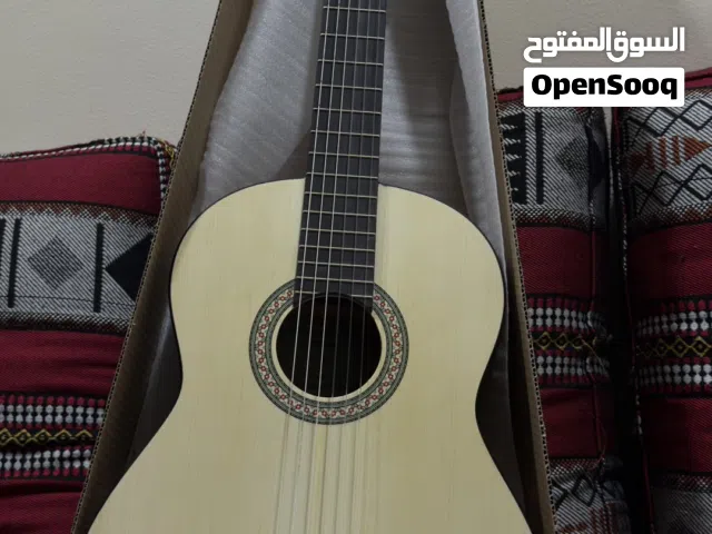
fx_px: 720
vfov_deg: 40.7
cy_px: 267
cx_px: 356
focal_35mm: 35
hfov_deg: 52.6
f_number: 1.78
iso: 100
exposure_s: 1/50
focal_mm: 6.76
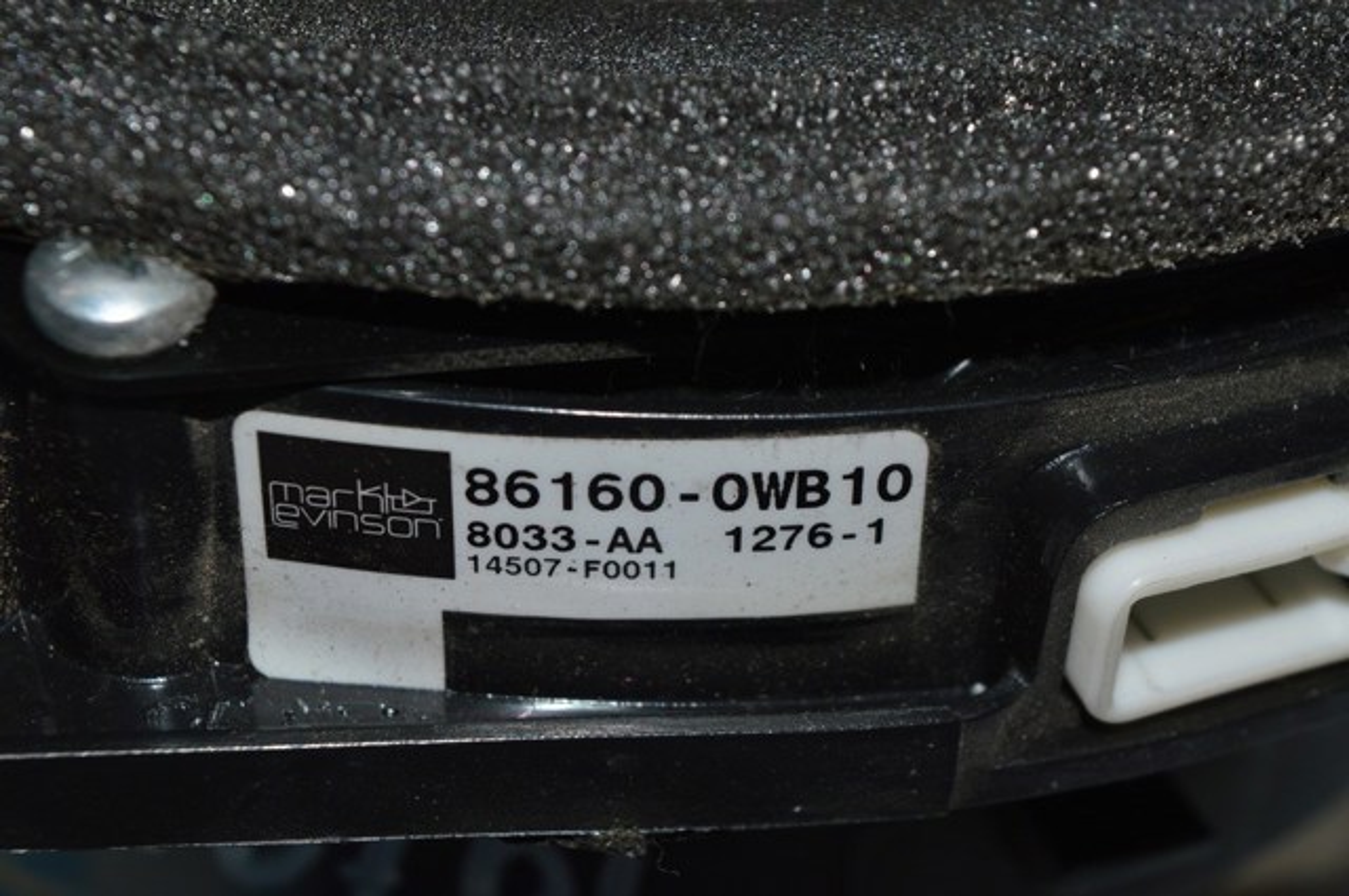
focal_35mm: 82
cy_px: 448
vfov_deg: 16.5
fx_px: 3088
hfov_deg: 24.6
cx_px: 674
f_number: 8
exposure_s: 1/60
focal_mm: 55
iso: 100
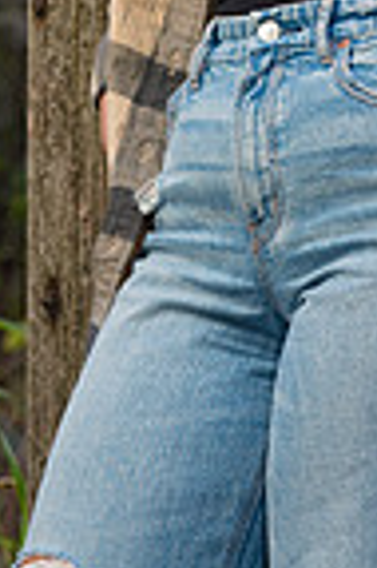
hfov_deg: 2.8
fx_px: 7810
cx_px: 158
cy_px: -270
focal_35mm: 496
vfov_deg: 4.1
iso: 250
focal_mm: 105
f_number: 4.5
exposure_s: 1/250
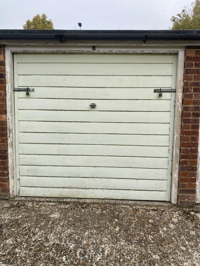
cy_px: 133
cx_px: 100
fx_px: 200
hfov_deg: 53.1
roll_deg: +0.0
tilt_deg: -4.5
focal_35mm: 26
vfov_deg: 67.3
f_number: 1.8
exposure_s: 1/788
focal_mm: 4.25
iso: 32
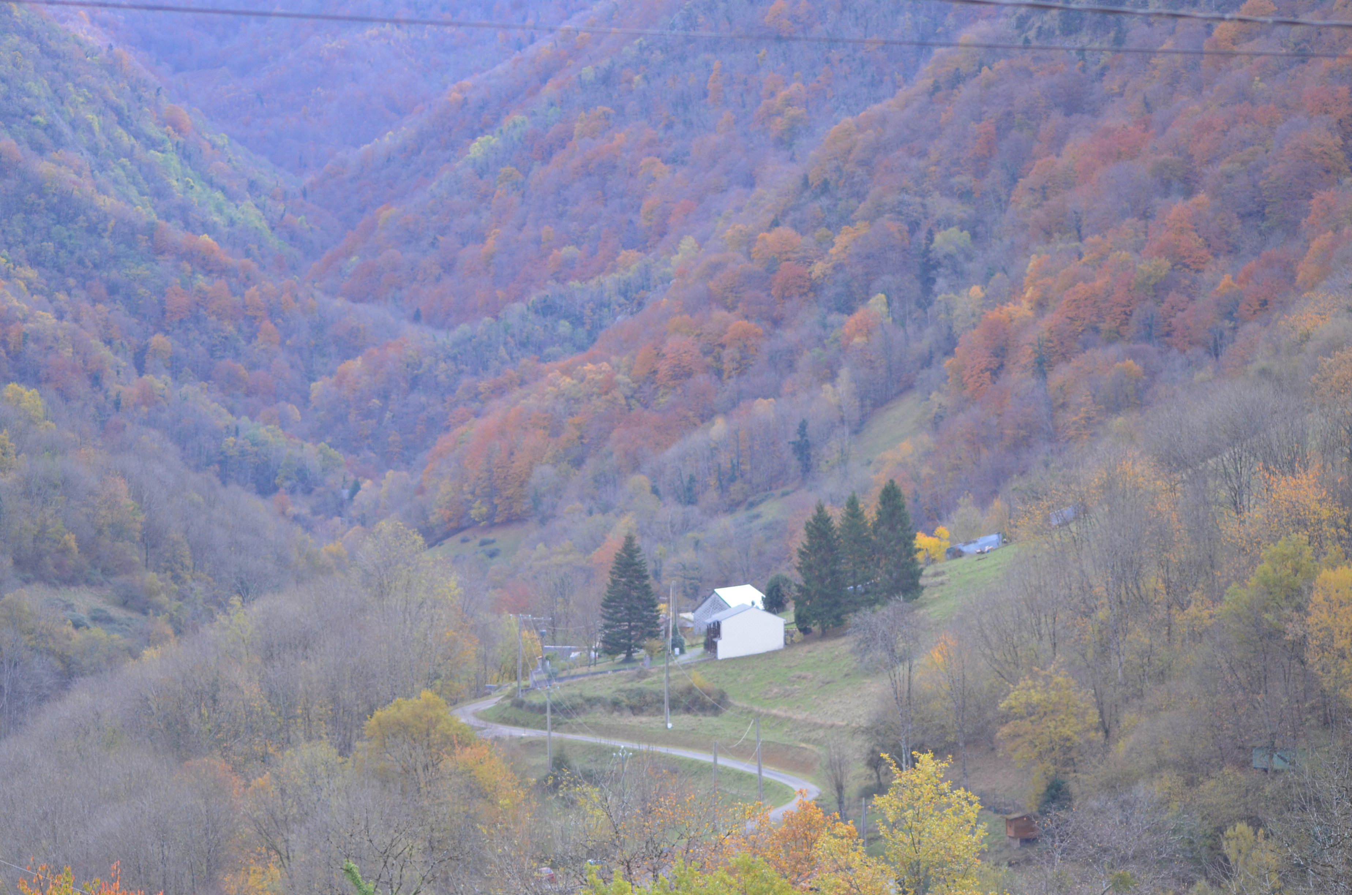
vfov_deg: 10.6
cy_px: 448
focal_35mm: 129
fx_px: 4835
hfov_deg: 15.9
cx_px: 676
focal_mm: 86
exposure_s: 1/800
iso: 800
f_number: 4
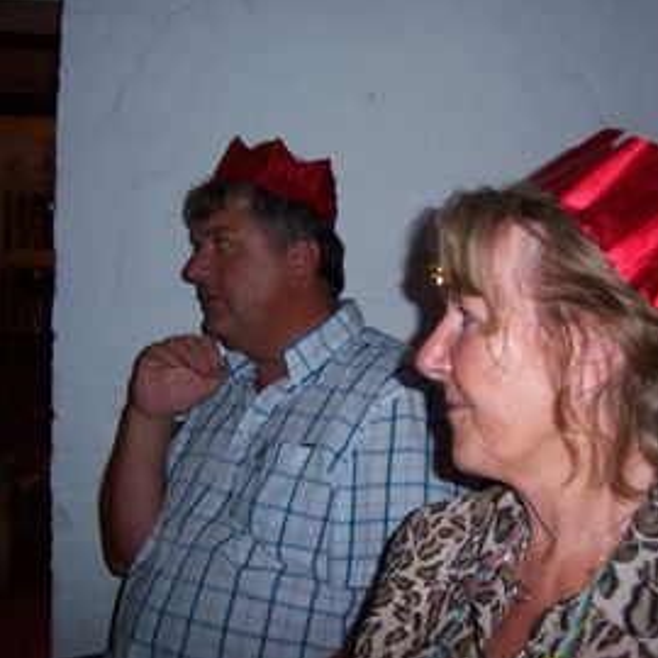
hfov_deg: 39.1
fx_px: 925
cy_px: 329
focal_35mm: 43
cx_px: 362
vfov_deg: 39.2
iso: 80
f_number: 2.8
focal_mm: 7.5
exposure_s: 1/60
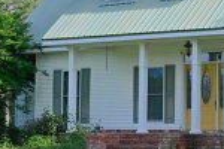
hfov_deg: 11.8
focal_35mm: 171
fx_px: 1064
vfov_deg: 8.0
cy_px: 48
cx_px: 272
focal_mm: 50
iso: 400
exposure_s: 1/1000
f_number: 9
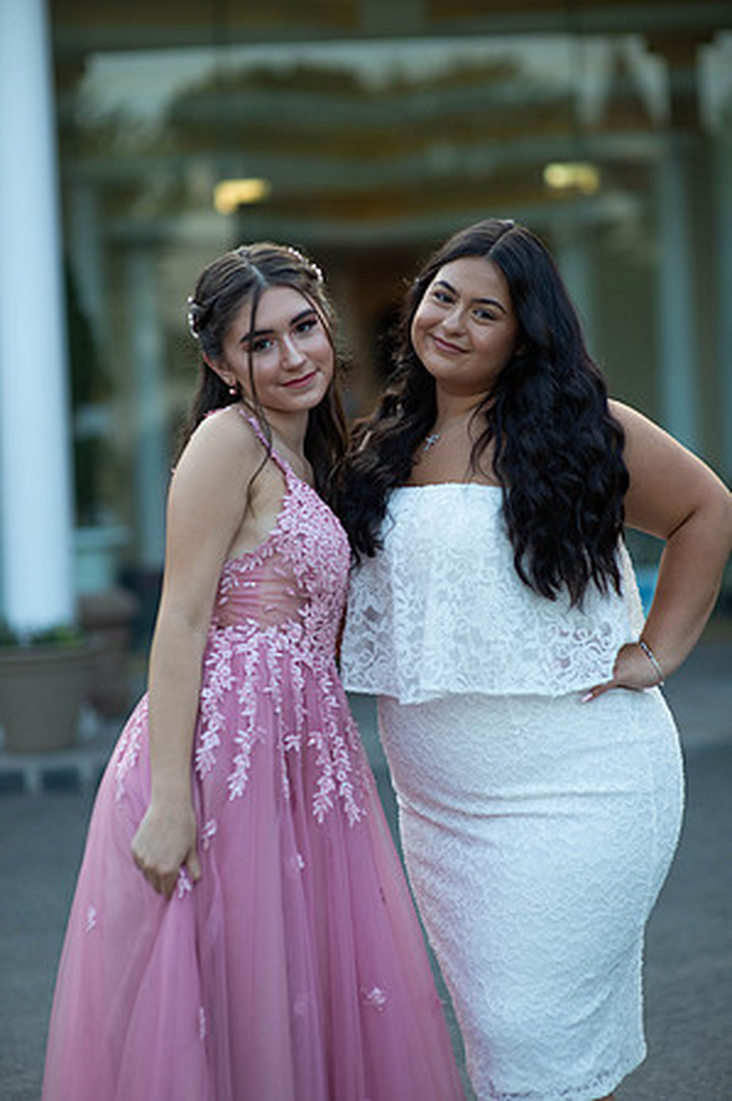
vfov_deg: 23.9
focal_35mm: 85
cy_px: 550
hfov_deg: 16.0
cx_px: 366
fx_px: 2598
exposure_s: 1/1000
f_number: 2
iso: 250
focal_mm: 85
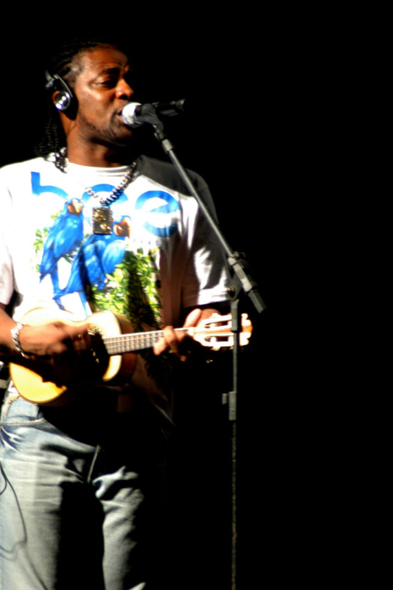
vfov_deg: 3.8
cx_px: 198
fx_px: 8803
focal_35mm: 537
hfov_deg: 2.6
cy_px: 317
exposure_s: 1/50
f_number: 5.6
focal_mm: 300
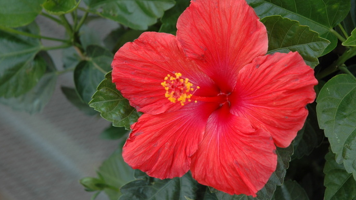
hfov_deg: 18.2
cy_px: 89
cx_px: 186
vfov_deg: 10.3
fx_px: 1110
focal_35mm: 118
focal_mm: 65
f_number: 4.8
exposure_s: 1/90
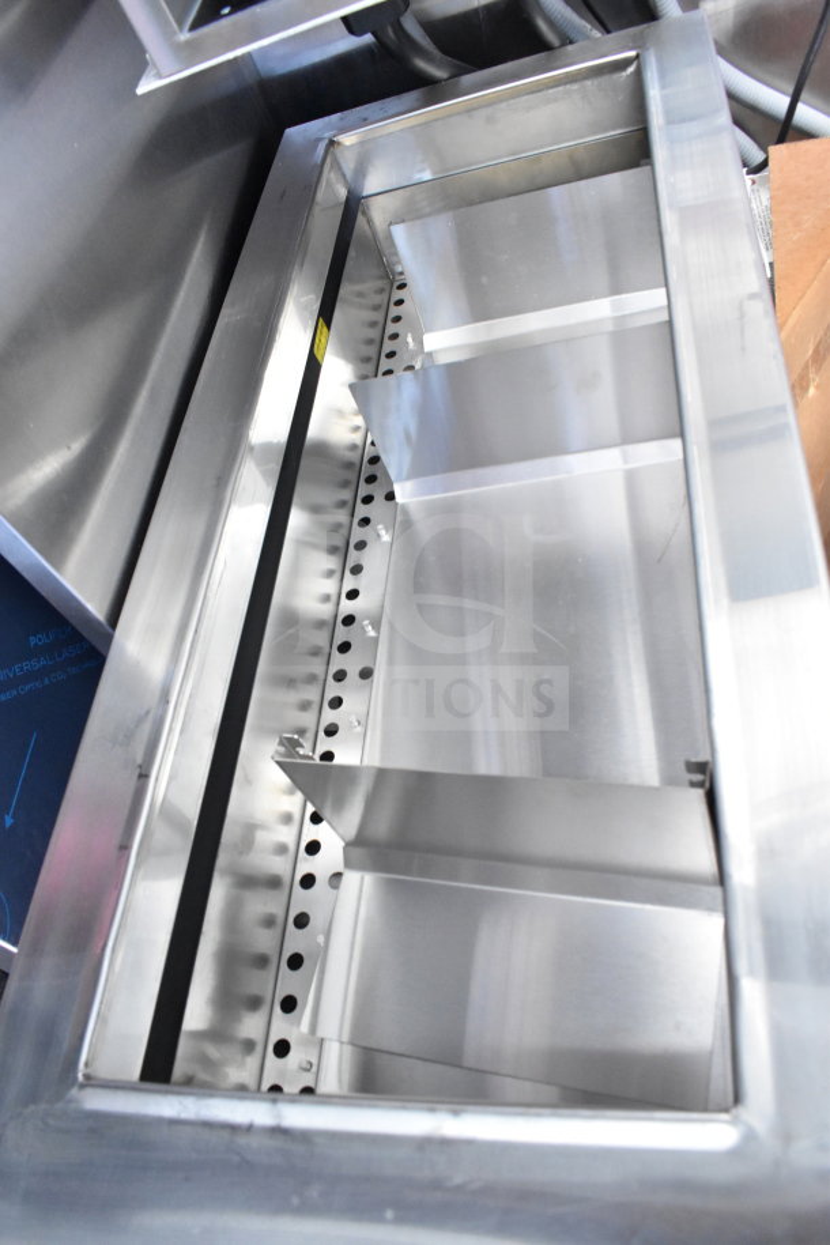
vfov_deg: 67.4
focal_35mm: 27
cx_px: 415
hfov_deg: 47.9
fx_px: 934
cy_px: 622
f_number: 6.3
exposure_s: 1/160
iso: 6400
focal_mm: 18
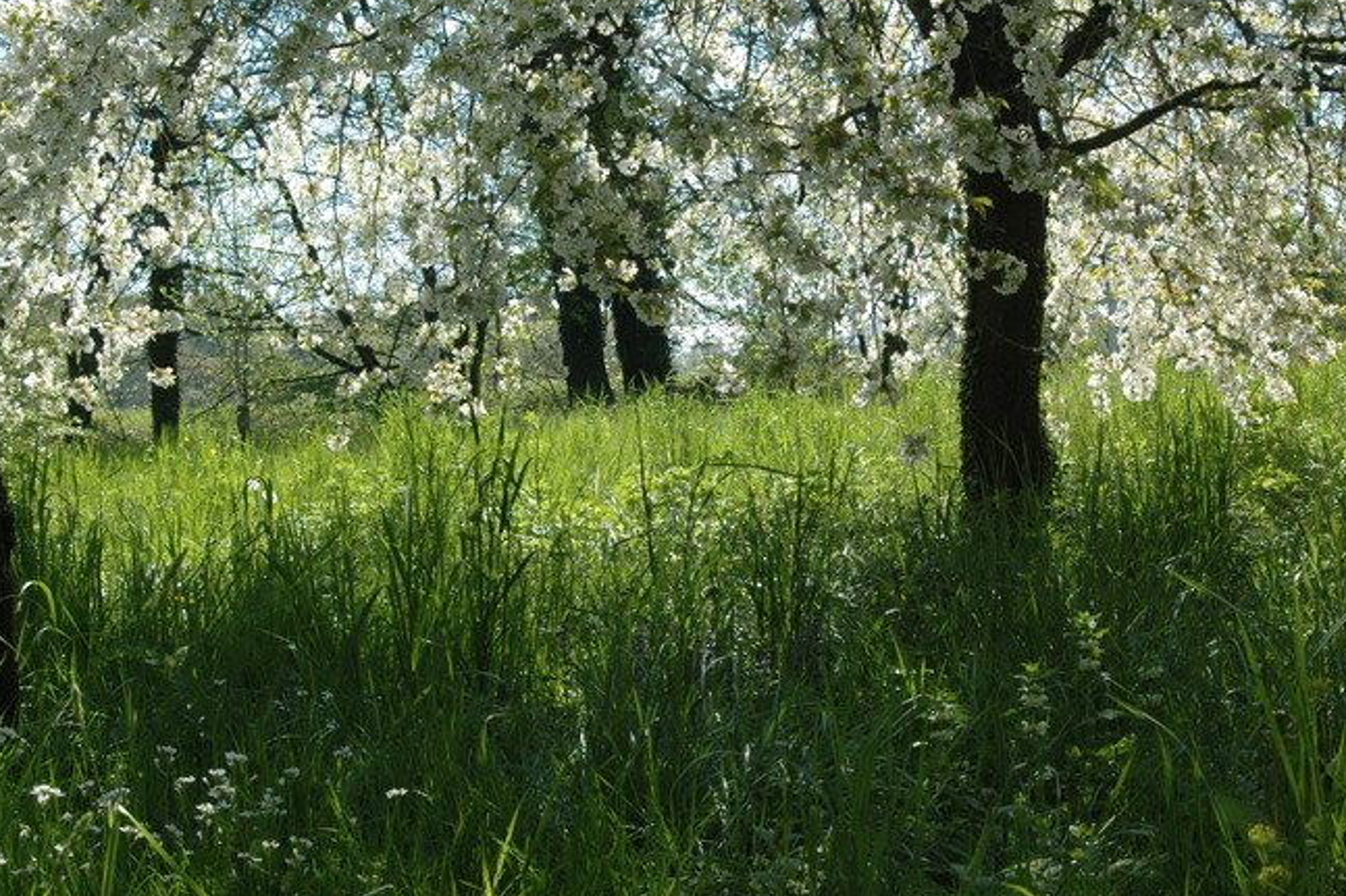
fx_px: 2355
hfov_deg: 31.9
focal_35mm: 63
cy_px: 355
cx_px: 741
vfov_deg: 21.5
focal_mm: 34
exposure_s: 1/320
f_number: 9
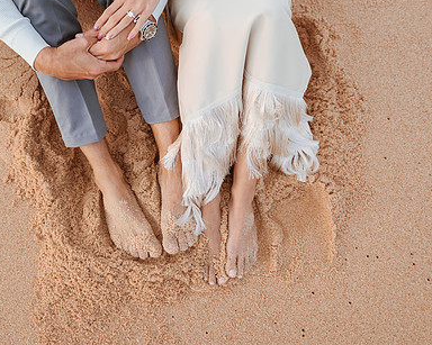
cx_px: 155
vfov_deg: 43.2
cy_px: 140
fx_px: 435
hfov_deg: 52.1
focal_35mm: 34
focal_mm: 24
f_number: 2.8
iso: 250
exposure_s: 1/1000
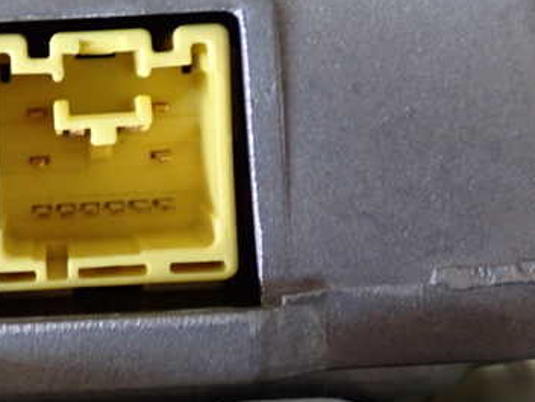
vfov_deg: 17.4
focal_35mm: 85
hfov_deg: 22.6
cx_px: 85
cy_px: 179
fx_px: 1314
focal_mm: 9.01
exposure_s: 1/50
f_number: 3.2
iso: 800
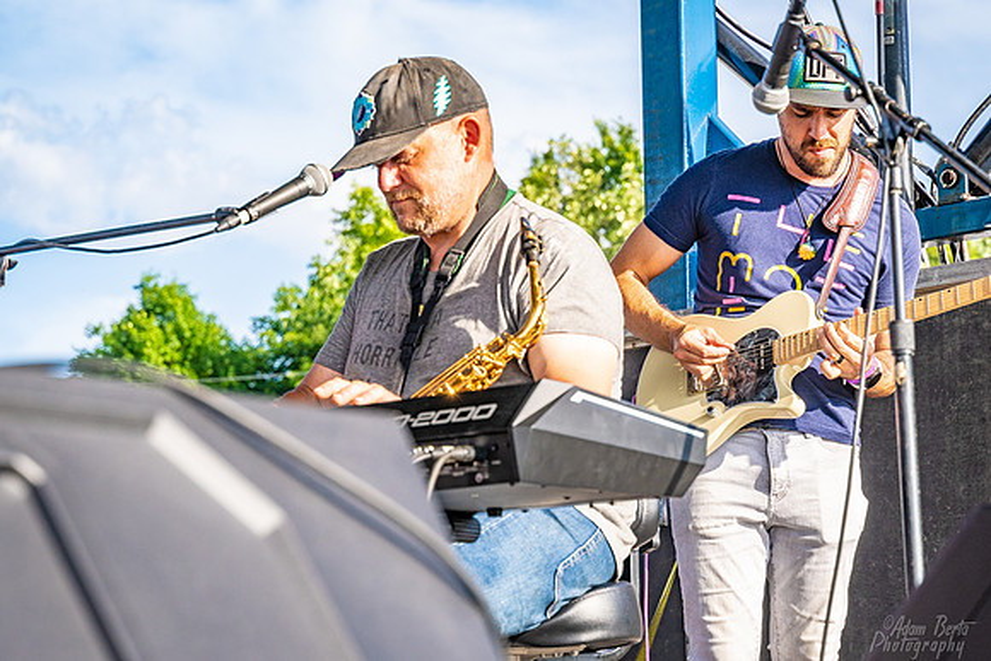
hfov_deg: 18.3
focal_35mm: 112
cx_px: 496
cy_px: 330
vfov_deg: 12.2
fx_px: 3084
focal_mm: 75
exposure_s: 1/640
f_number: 6.3
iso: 320
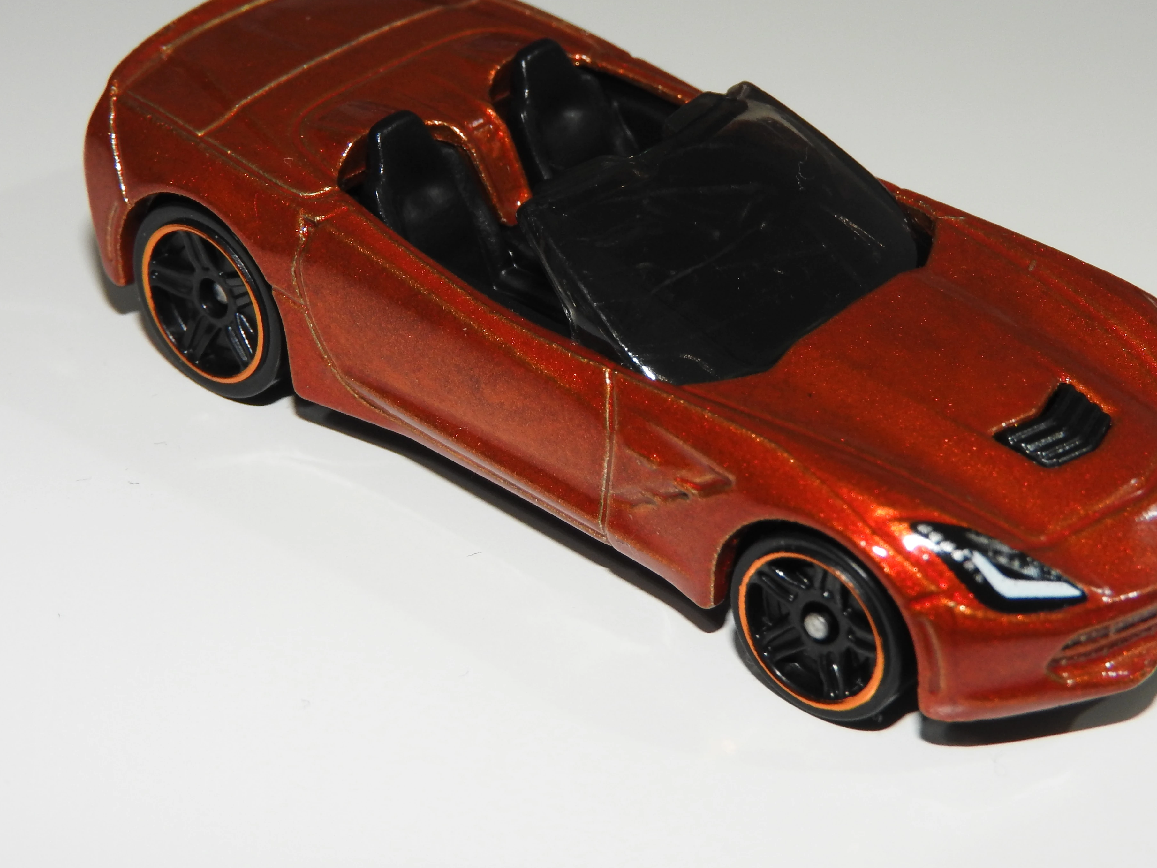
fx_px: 2975
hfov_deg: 22.0
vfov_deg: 16.6
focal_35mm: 89
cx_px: 629
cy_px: 371
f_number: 5
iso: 200
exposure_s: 1/30
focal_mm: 12.5
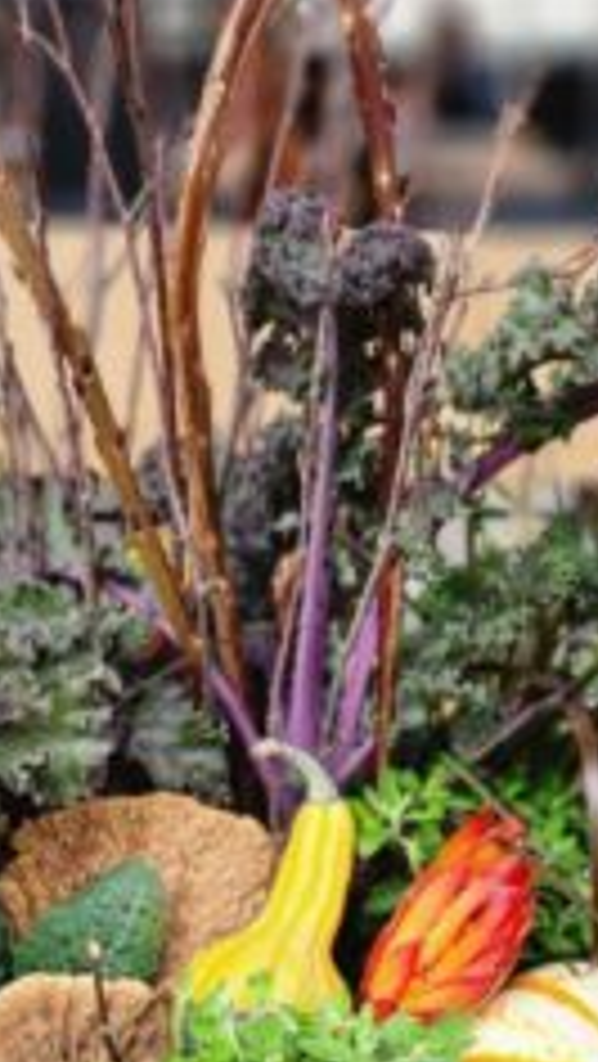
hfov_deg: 23.4
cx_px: 211
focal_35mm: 51
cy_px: 1035
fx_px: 1436
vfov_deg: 36.8
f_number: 1.8
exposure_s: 1/120
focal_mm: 5.4
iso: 50
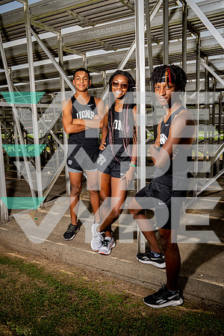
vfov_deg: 61.9
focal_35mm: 30
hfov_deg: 43.6
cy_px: 168
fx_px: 280
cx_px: 112
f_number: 8
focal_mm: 30
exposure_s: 1/125
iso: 100
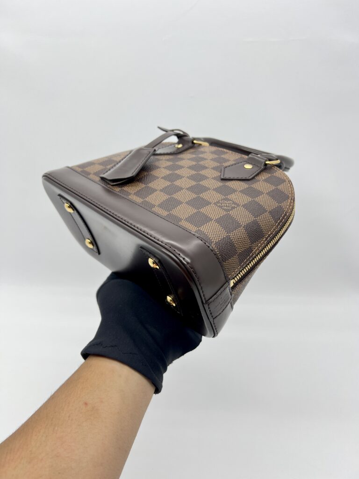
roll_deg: -0.3
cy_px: 240
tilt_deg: -24.4
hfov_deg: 53.1
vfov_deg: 67.3
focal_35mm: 26
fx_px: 360
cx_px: 180
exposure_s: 1/100
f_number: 1.5
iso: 32
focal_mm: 5.7
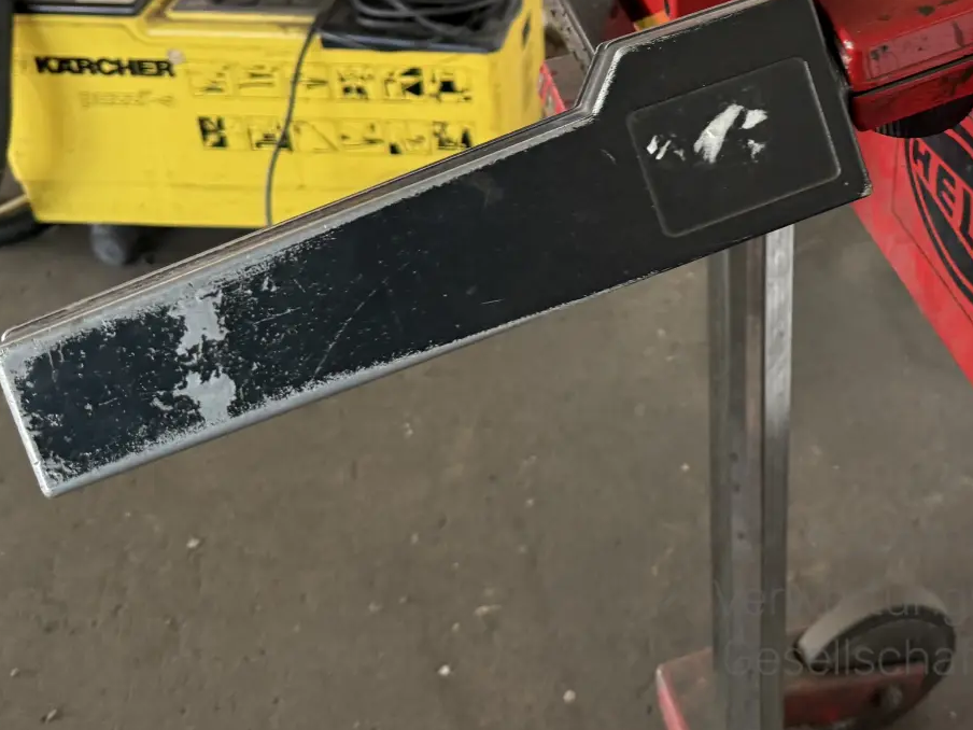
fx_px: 1434
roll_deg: -0.6
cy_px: 56
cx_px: 866
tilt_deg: -29.1
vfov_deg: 27.4
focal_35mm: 51
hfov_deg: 35.4
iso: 200
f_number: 1.78
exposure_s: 1/60
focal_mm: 6.76
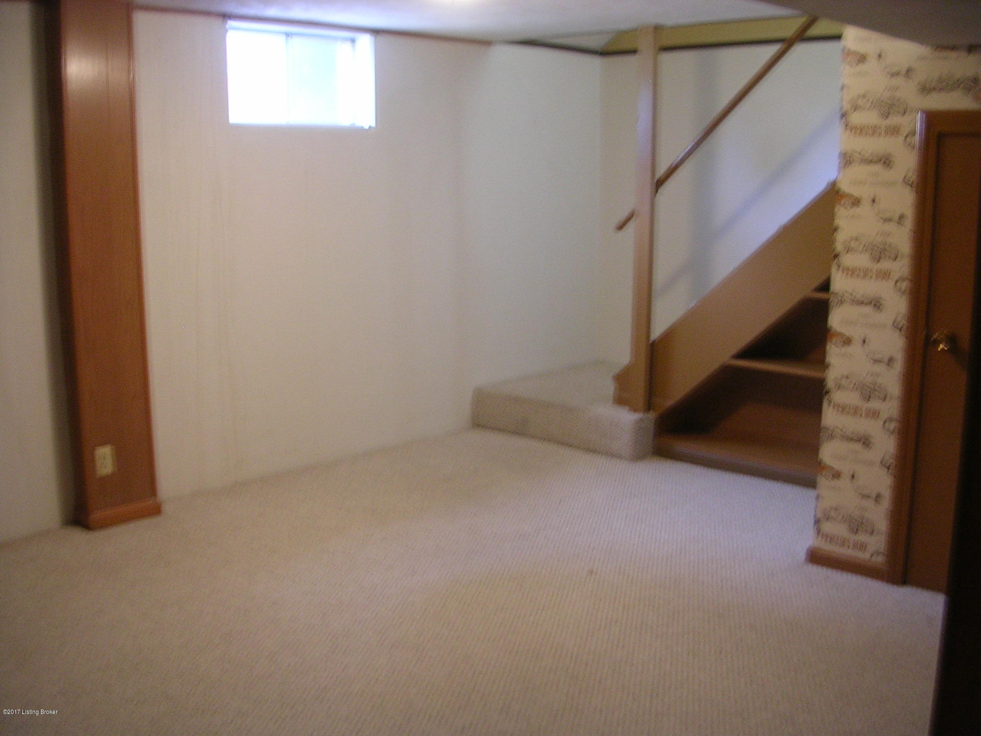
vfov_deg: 37.7
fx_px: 1077
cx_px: 490
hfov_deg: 49.0
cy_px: 368
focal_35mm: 38
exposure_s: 1/5.6
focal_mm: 5.8
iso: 83
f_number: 2.8
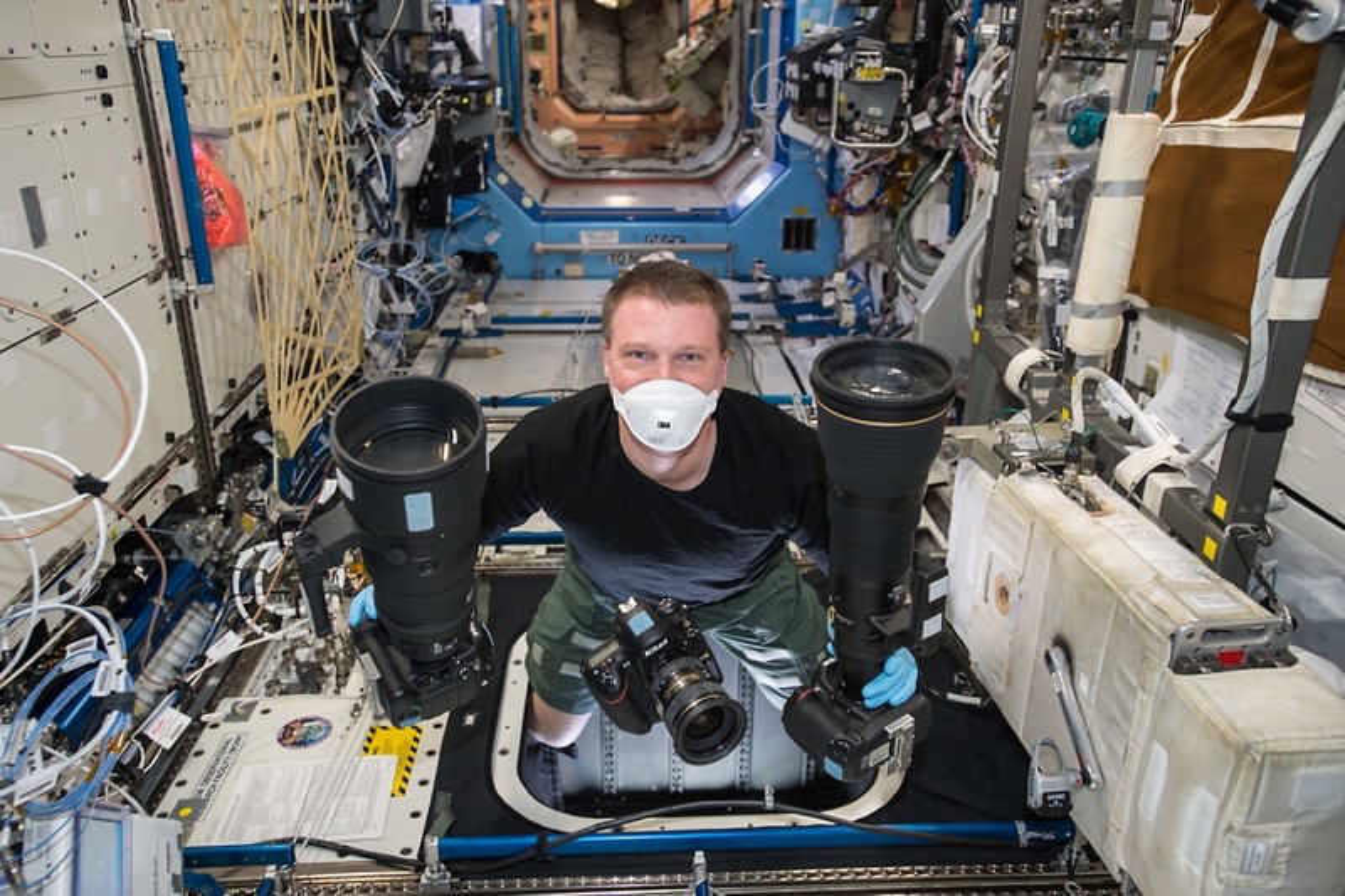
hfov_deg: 65.5
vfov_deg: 46.4
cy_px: 448
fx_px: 1046
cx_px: 672
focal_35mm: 28
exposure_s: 1/60
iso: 1600
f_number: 4
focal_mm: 28
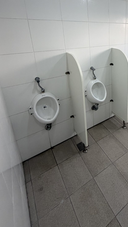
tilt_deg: -14.4
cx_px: 119
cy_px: 70
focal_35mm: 22
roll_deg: +0.1
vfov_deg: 77.7
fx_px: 133
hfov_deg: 45.8
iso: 250
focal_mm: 2.22
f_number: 2.2
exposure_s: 1/121
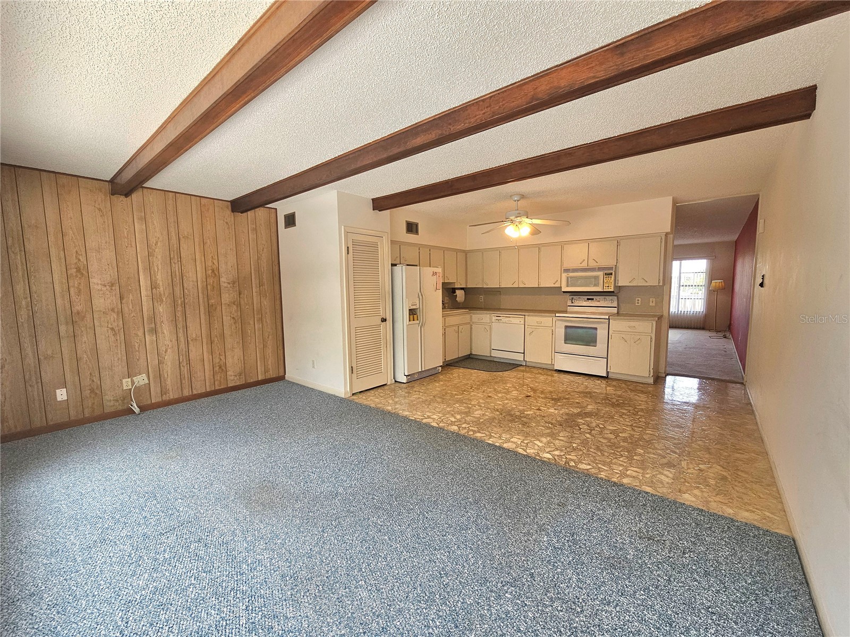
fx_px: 319
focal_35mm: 13
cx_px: 425
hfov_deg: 106.2
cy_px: 318
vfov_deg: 89.9
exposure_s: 1/213
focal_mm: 2.2
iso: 80
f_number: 2.2
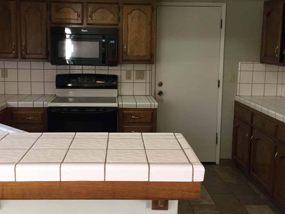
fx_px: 338
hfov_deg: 45.7
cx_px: 132
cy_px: 89
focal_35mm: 41
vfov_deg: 35.1
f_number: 2.2
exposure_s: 1/30
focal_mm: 4.15
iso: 100
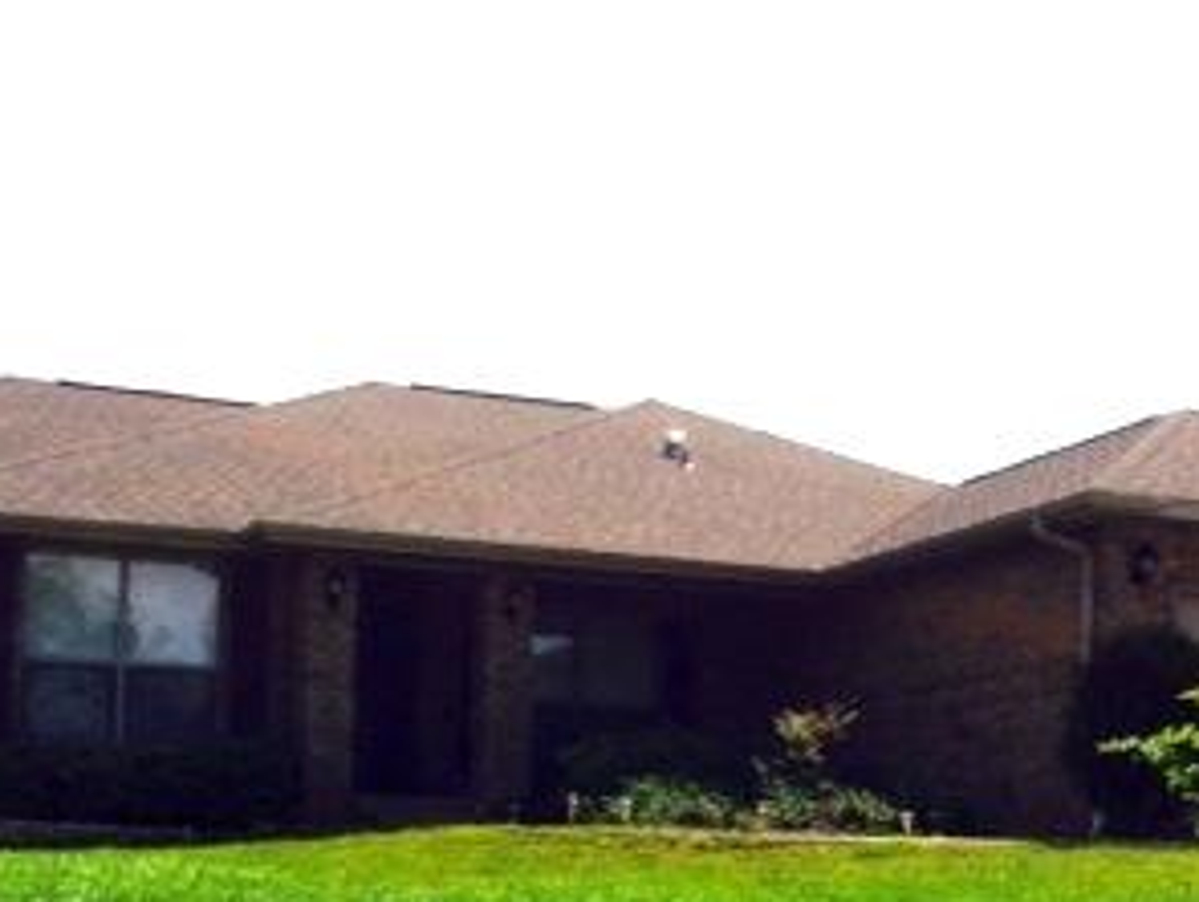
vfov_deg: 22.3
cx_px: 638
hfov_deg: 29.8
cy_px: 723
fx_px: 2254
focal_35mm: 65
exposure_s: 1/5128
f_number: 2.2
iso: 40
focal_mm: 4.12
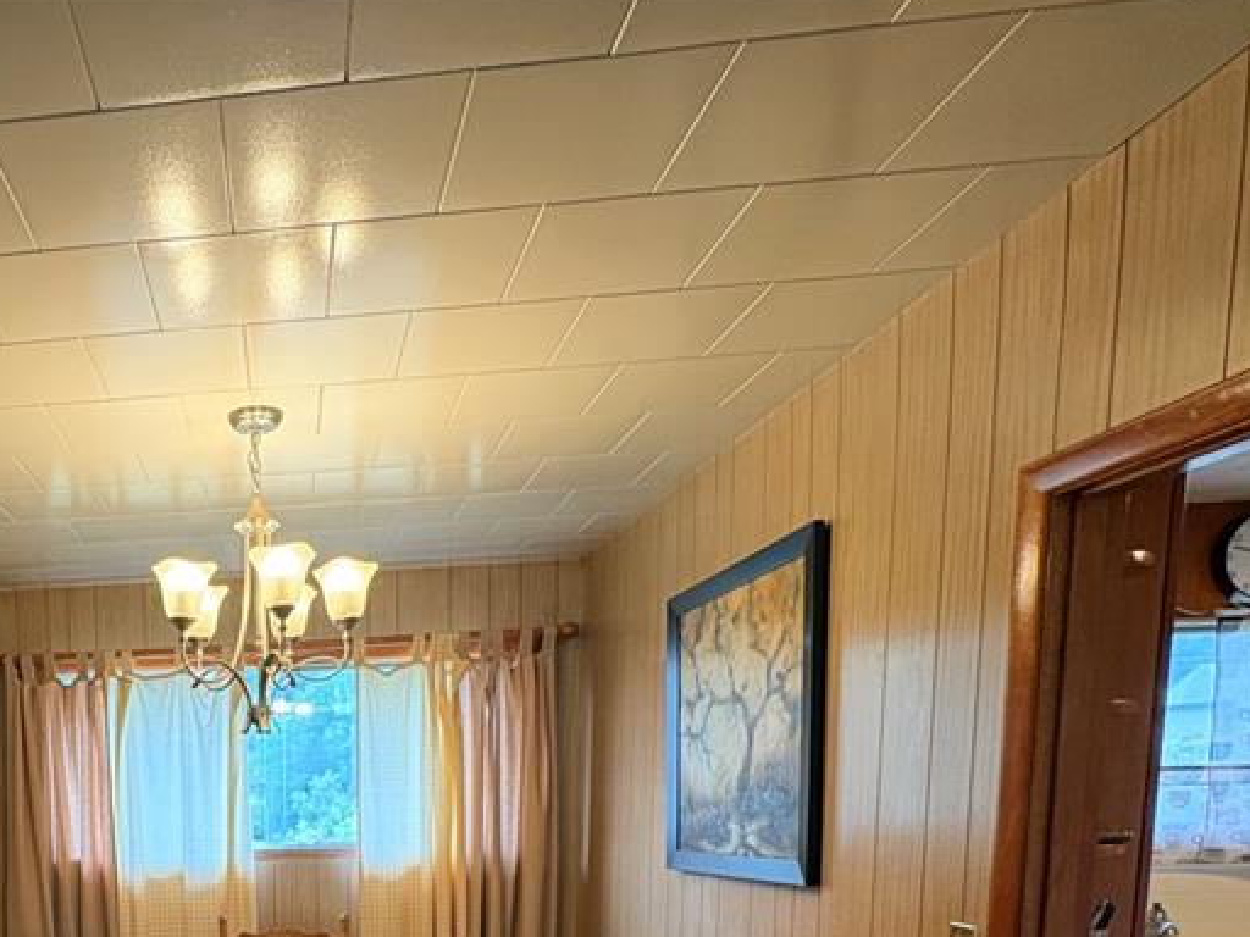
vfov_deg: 43.2
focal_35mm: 28
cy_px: 922
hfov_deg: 56.4
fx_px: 1011
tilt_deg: -6.7
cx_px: 168
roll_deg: +1.7
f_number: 2.2
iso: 320
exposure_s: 1/60
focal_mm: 2.22
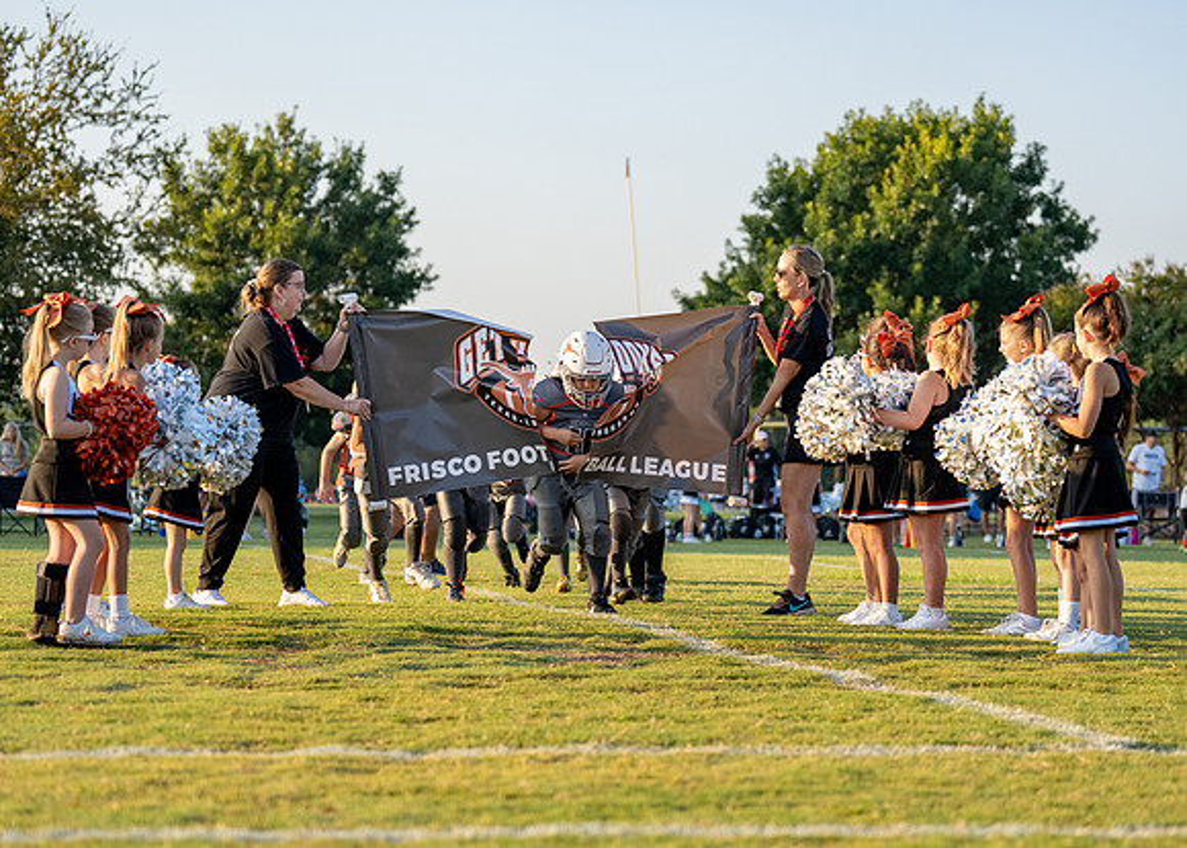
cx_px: 579
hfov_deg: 22.1
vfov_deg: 15.9
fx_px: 3039
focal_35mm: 90
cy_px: 417
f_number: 2.8
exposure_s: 1/2500
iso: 500
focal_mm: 70
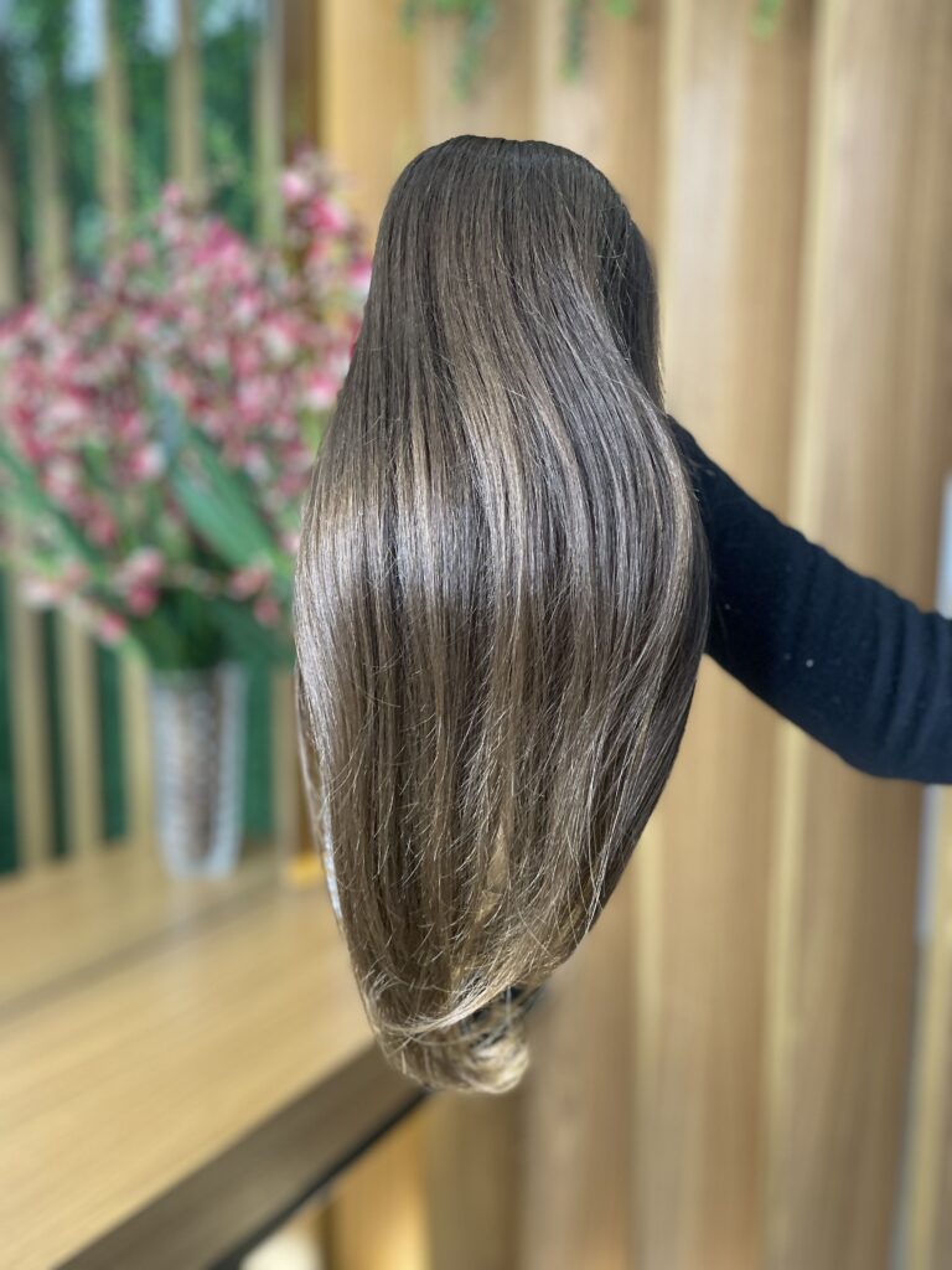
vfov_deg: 67.3
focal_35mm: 26
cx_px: 476
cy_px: 635
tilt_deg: -6.3
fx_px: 953
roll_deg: -0.1
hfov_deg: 53.1
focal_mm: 4.2
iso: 160
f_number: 1.6
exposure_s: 1/60
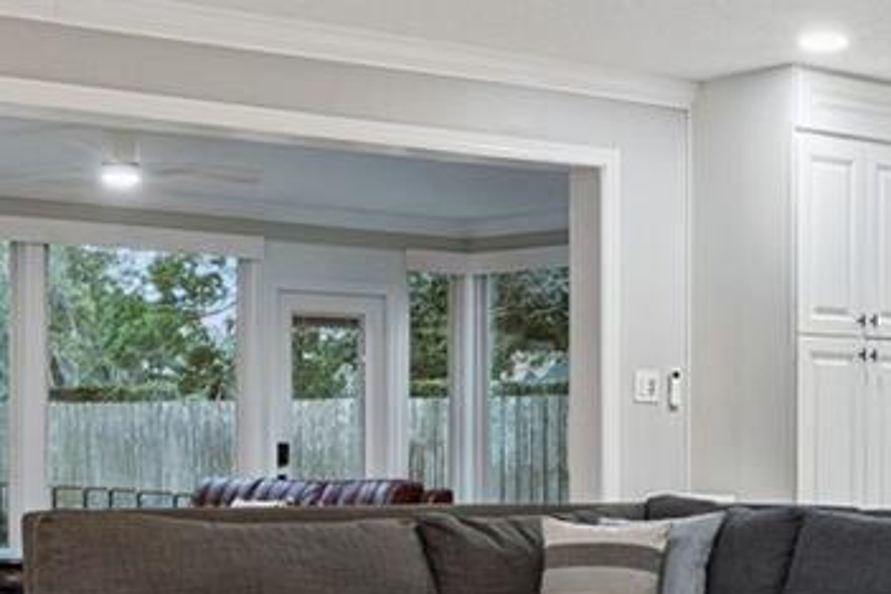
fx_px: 1807
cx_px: 589
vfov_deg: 18.5
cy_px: 459
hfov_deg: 27.5
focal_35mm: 73
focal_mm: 16
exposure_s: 1/15
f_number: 10
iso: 800
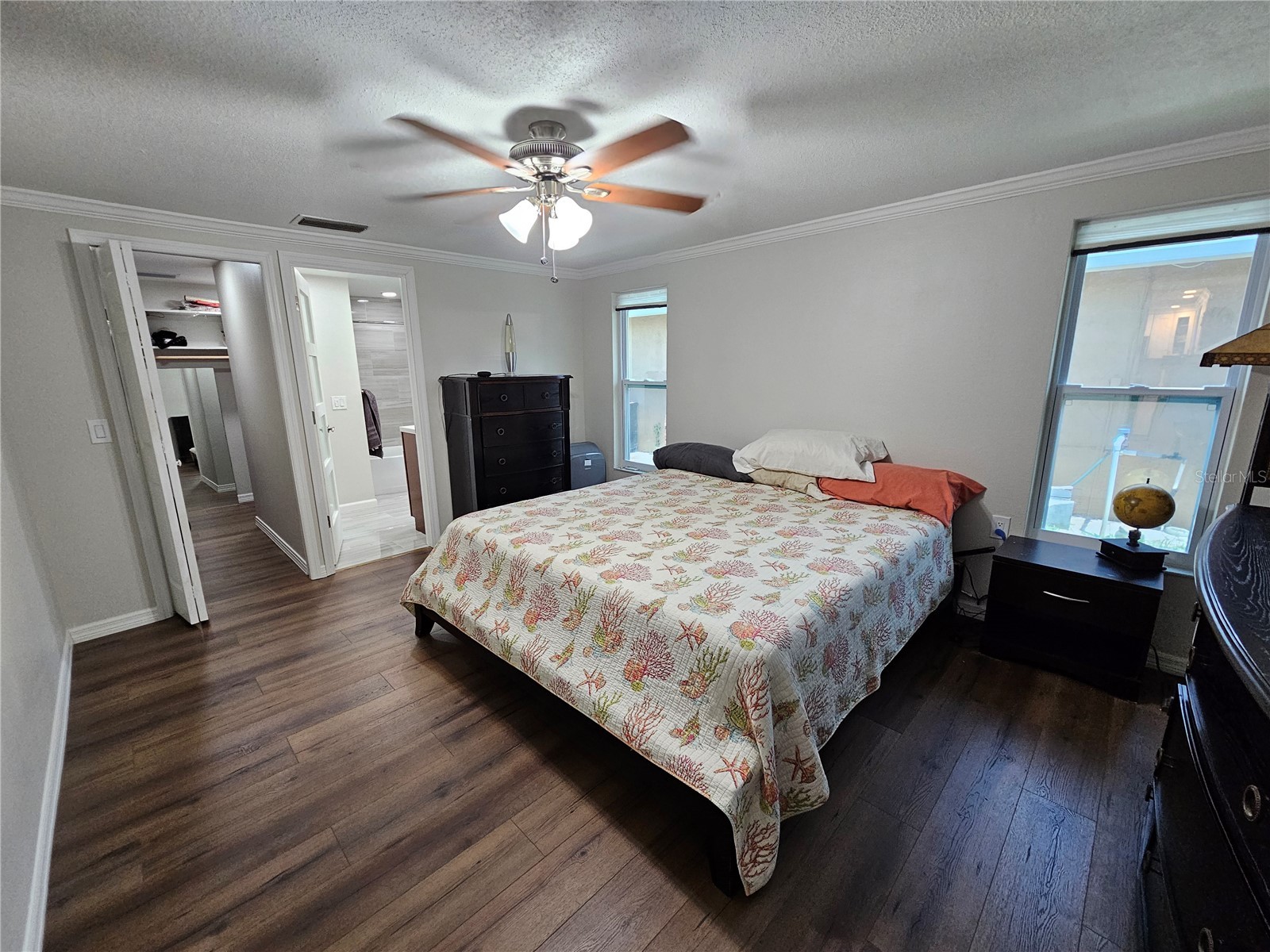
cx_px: 635
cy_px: 476
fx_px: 477
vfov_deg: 89.9
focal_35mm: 13
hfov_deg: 106.2
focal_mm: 2.2
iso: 250
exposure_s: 1/100
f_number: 2.2
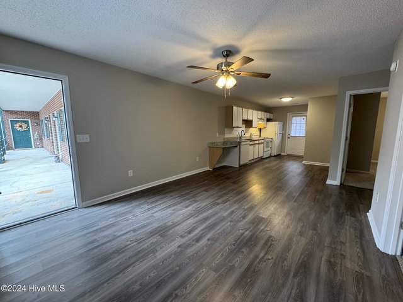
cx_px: 202
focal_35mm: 14
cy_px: 151
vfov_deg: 85.7
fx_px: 163
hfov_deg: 102.1
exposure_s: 1/60
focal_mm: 2.22
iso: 250
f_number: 2.2
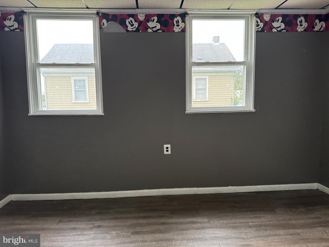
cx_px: 164
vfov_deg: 56.8
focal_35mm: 24
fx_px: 228
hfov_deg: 71.6
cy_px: 124
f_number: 1.78
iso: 800
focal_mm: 6.76
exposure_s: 1/46
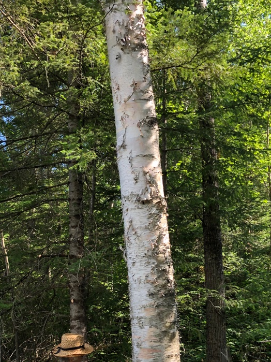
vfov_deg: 45.3
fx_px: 428
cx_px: 112
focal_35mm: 41
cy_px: 234
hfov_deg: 35.0
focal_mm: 3.99
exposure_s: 1/120
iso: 25
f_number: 1.8
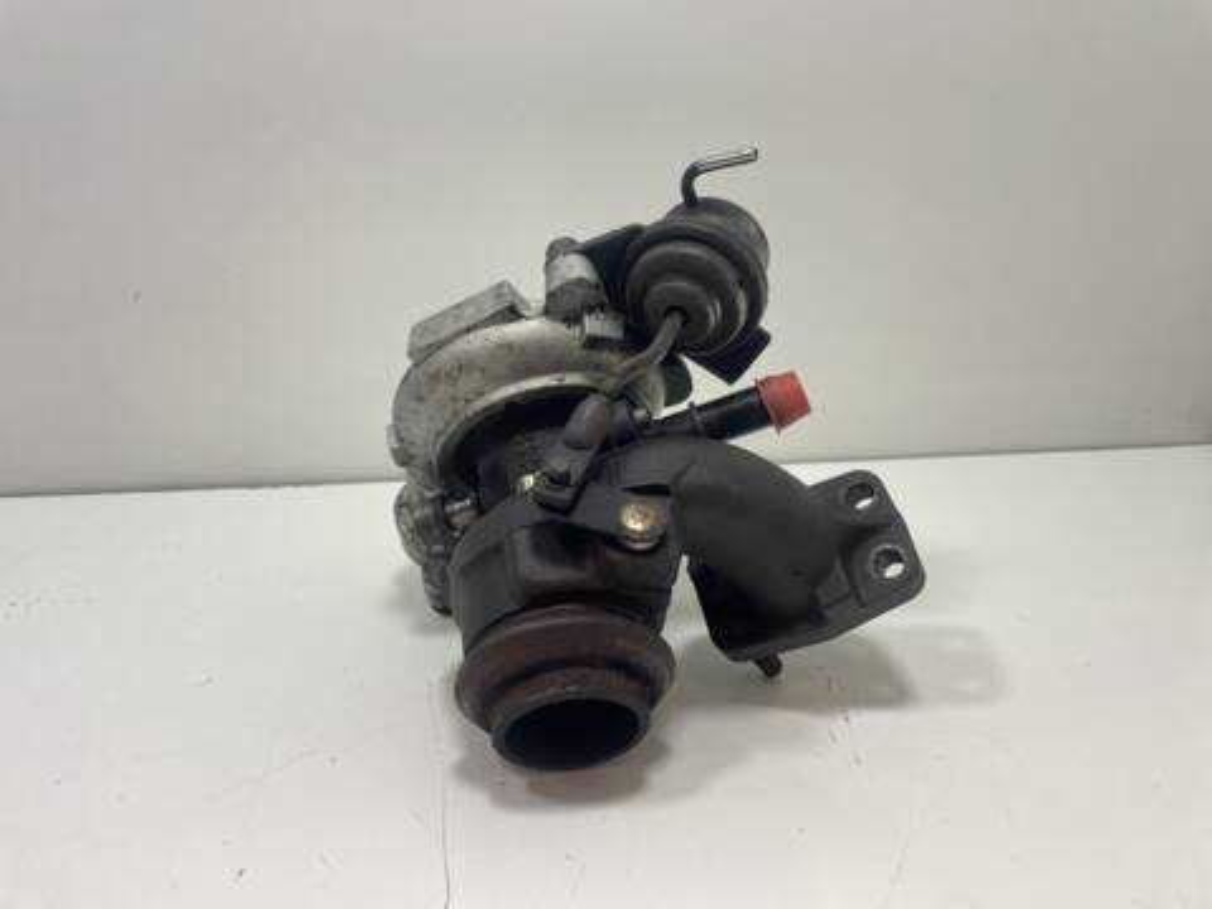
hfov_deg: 67.3
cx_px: 606
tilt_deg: -15.8
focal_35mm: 26
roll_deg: +3.0
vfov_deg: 53.1
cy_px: 454
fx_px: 910
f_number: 1.6
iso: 100
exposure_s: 1/100
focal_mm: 4.2
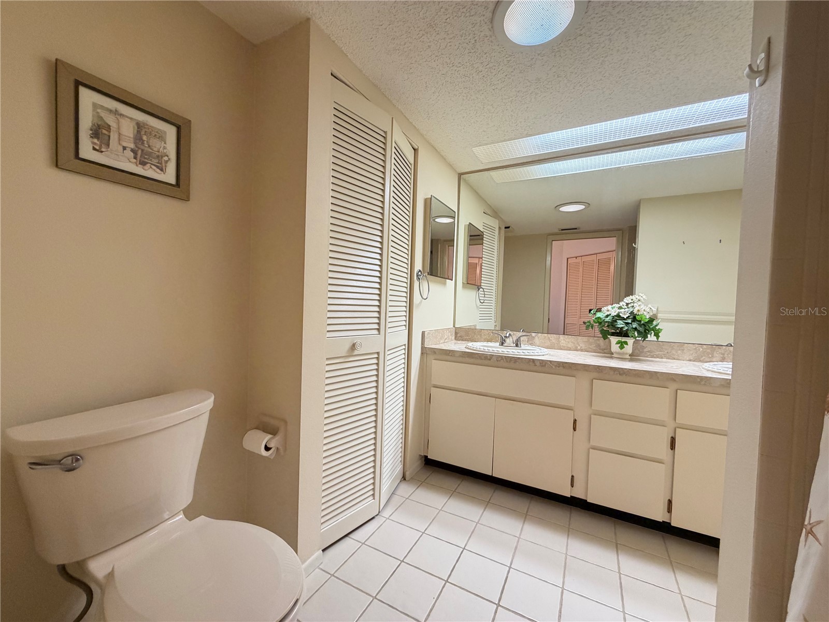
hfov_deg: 102.1
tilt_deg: -0.3
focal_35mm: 14
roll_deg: -1.6
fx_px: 335
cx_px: 414
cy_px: 311
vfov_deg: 85.7
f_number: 2.2
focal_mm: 2.22
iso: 250
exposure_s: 1/60
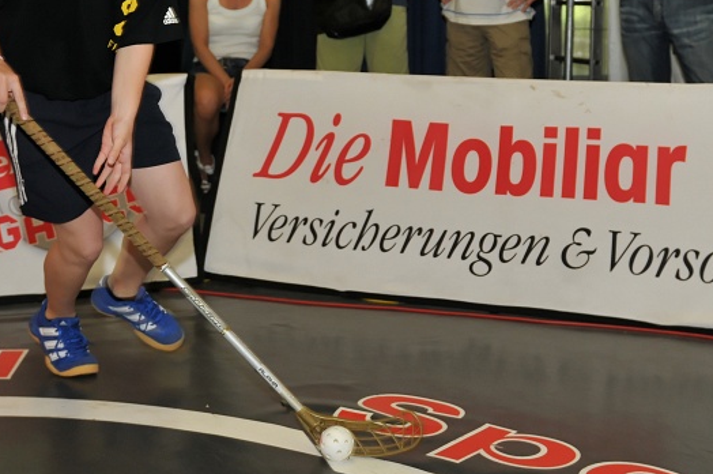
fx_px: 1226
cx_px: 349
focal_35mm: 62
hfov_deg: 32.4
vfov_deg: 21.7
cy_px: 129
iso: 400
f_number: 2.8
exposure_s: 1/125
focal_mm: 24
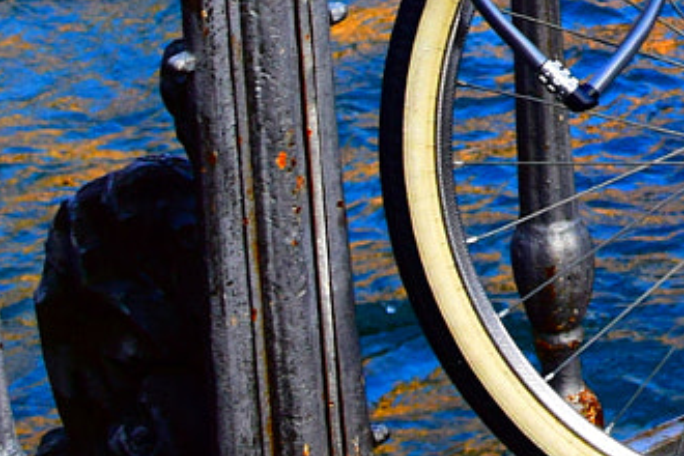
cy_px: -261
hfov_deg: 7.9
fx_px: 4834
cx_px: 1132
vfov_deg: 5.3
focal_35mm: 254
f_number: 6.3
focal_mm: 35
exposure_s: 1/160
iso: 400
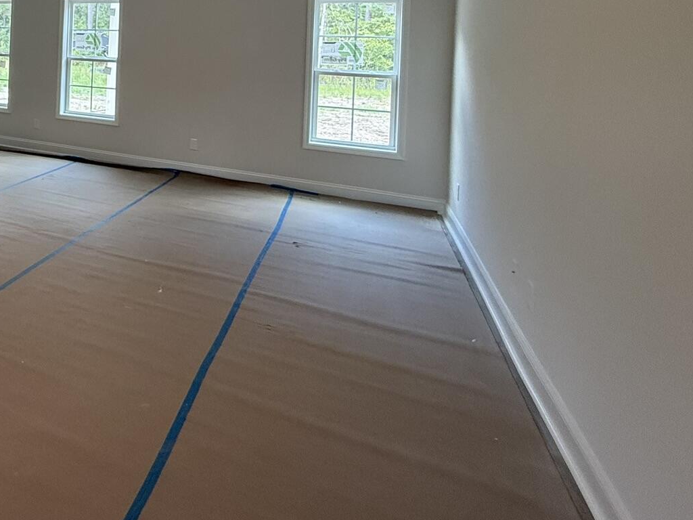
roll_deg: -2.1
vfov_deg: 45.0
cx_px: 36
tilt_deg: +0.0
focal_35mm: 28
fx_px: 561
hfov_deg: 53.2
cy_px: 48
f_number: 2.2
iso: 200
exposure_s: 1/120
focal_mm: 2.22
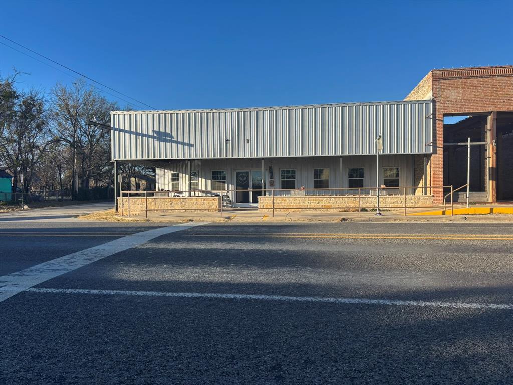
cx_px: 256
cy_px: 192
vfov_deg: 53.1
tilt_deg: -1.4
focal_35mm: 26
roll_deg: +0.3
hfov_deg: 67.3
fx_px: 385
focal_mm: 5.96
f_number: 1.6
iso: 50
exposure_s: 1/1845
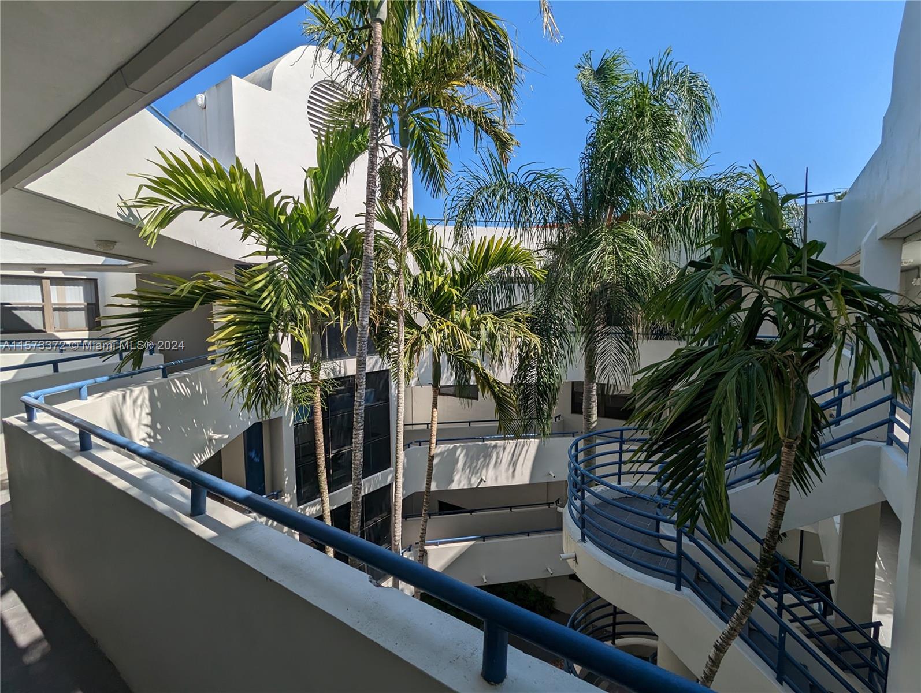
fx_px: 426
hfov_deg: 94.4
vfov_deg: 78.2
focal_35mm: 16
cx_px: 460
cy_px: 346
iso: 53
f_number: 2.2
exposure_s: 1/2299
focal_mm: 2.35
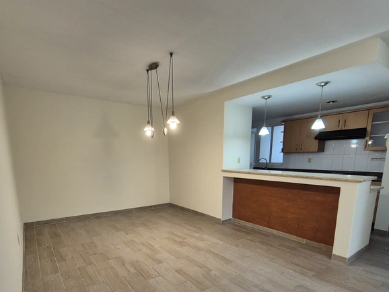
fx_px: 202
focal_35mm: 18
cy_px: 200
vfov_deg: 69.1
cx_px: 186
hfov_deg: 87.7
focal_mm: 2.2
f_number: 2.2
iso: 200
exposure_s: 1/60
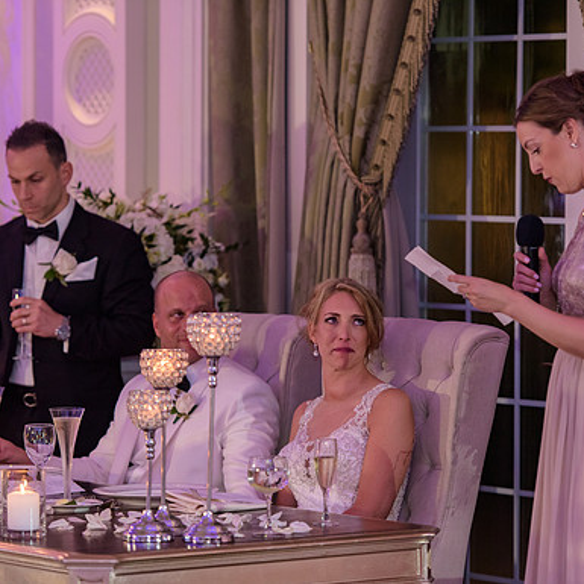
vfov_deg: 10.1
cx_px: 331
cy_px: 292
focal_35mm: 173
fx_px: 3302
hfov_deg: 10.1
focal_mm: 135
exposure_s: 1/125
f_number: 3.2
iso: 1600
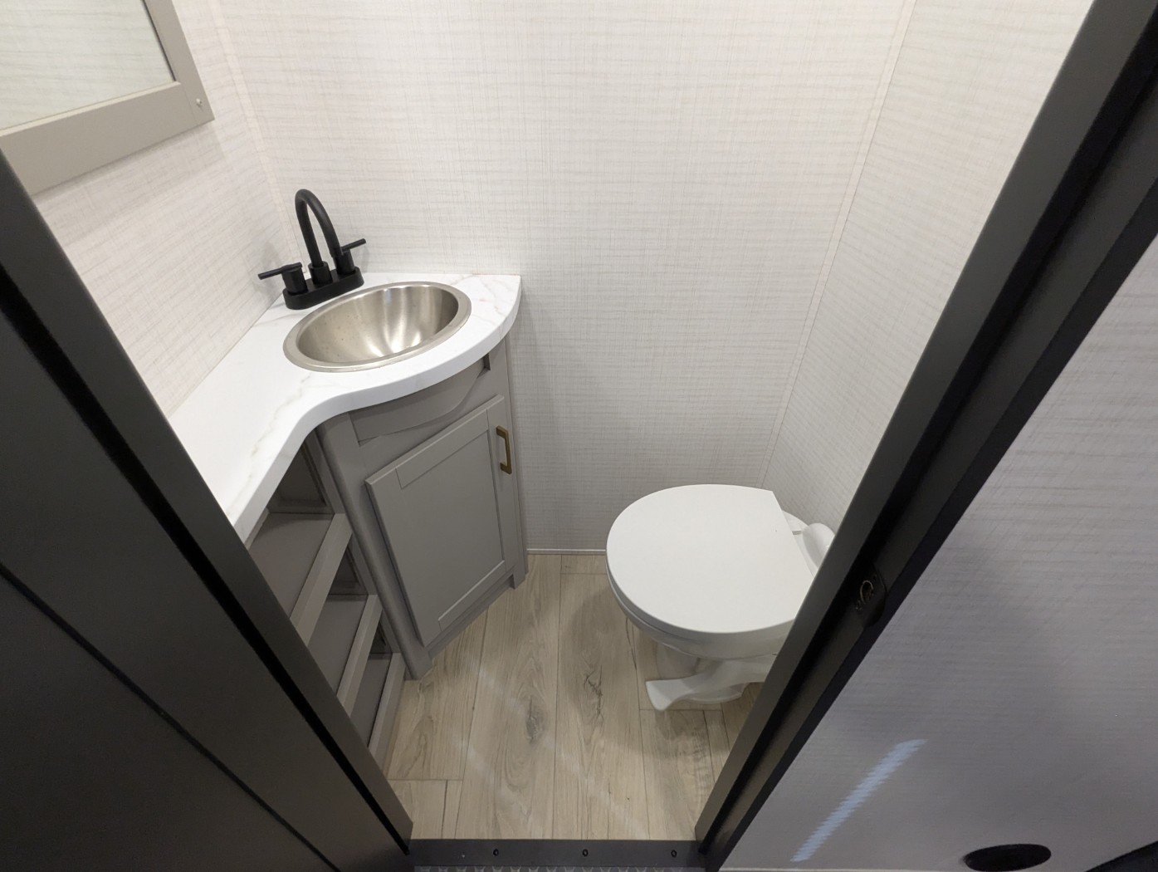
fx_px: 536
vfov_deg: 78.2
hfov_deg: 94.4
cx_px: 579
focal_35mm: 16
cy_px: 436
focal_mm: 2.35
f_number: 2.2
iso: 340
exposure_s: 1/88.4
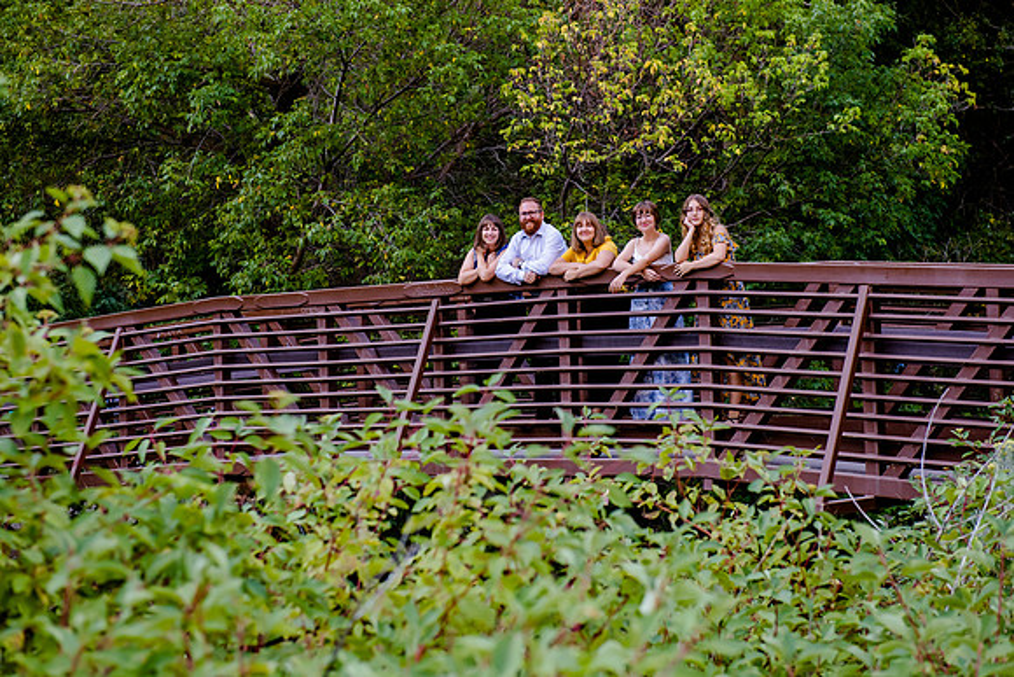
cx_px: 514
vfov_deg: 17.0
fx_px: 2266
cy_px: 289
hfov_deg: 25.2
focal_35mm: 80
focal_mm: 70
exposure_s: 1/400
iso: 1000
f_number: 4.5
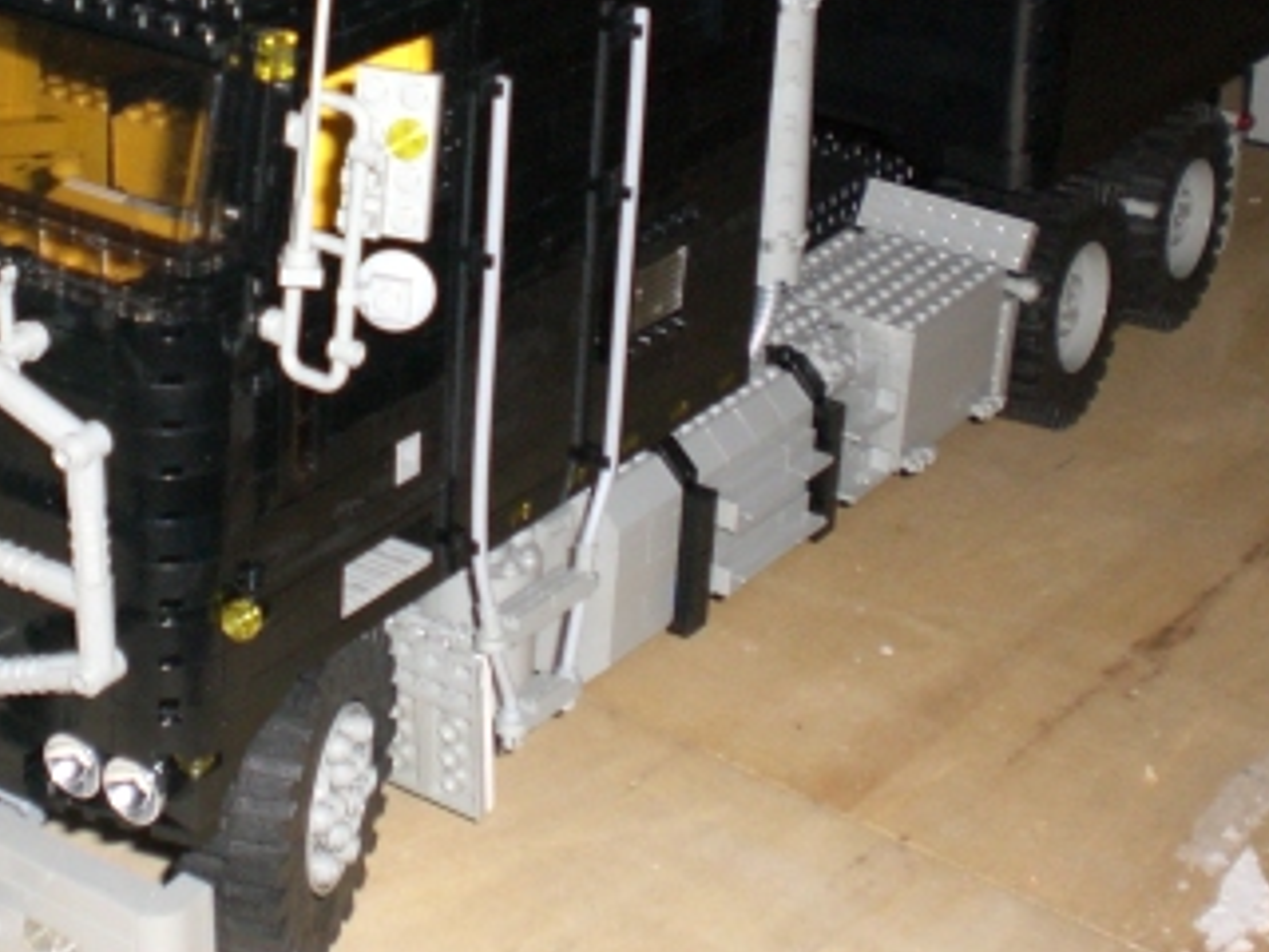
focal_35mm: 76
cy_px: 127
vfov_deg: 19.1
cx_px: 456
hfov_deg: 25.6
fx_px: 2786
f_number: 3.1
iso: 200
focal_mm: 6.3
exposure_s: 1/60
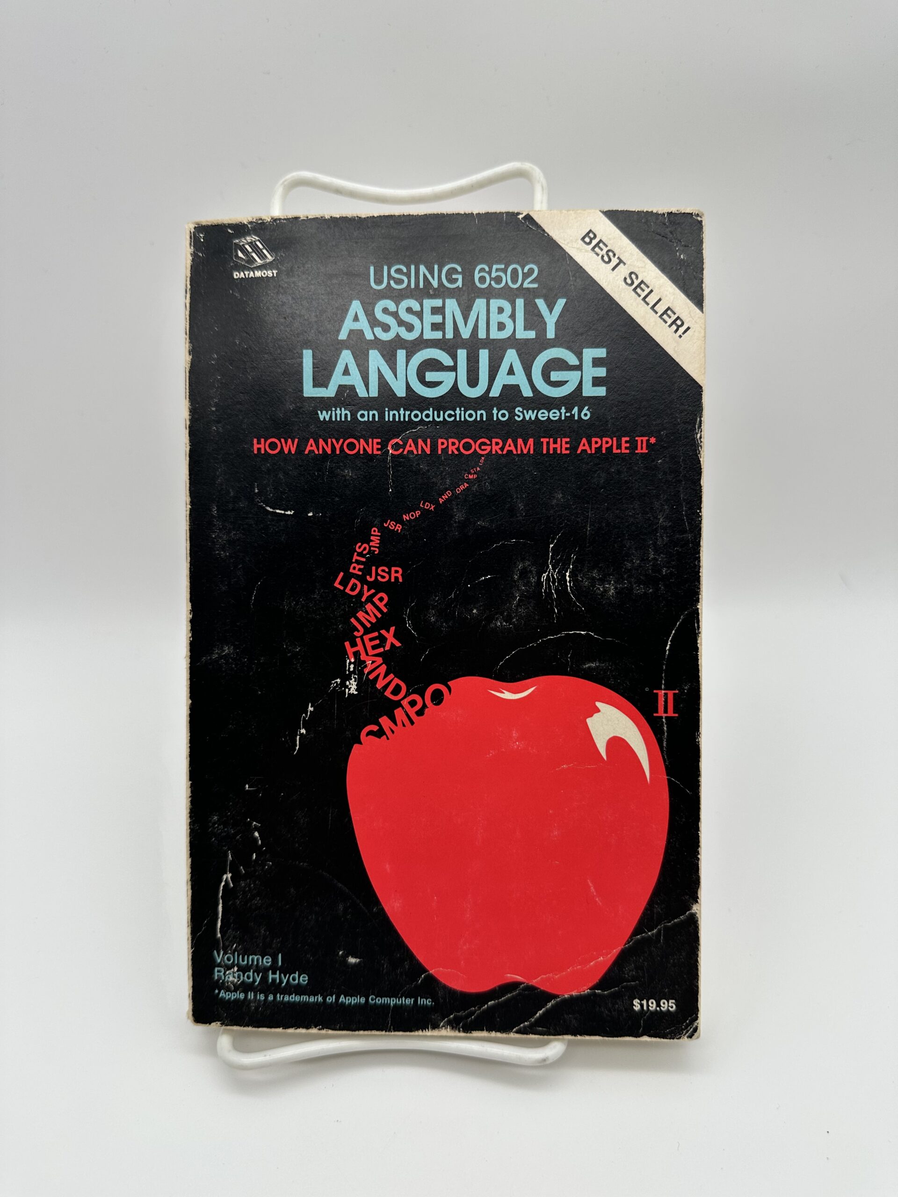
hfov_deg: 56.8
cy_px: 598
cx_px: 449
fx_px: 830
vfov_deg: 71.6
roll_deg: +0.4
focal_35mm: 24
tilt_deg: -34.1
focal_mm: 6.86
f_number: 1.78
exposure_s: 1/506
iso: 80
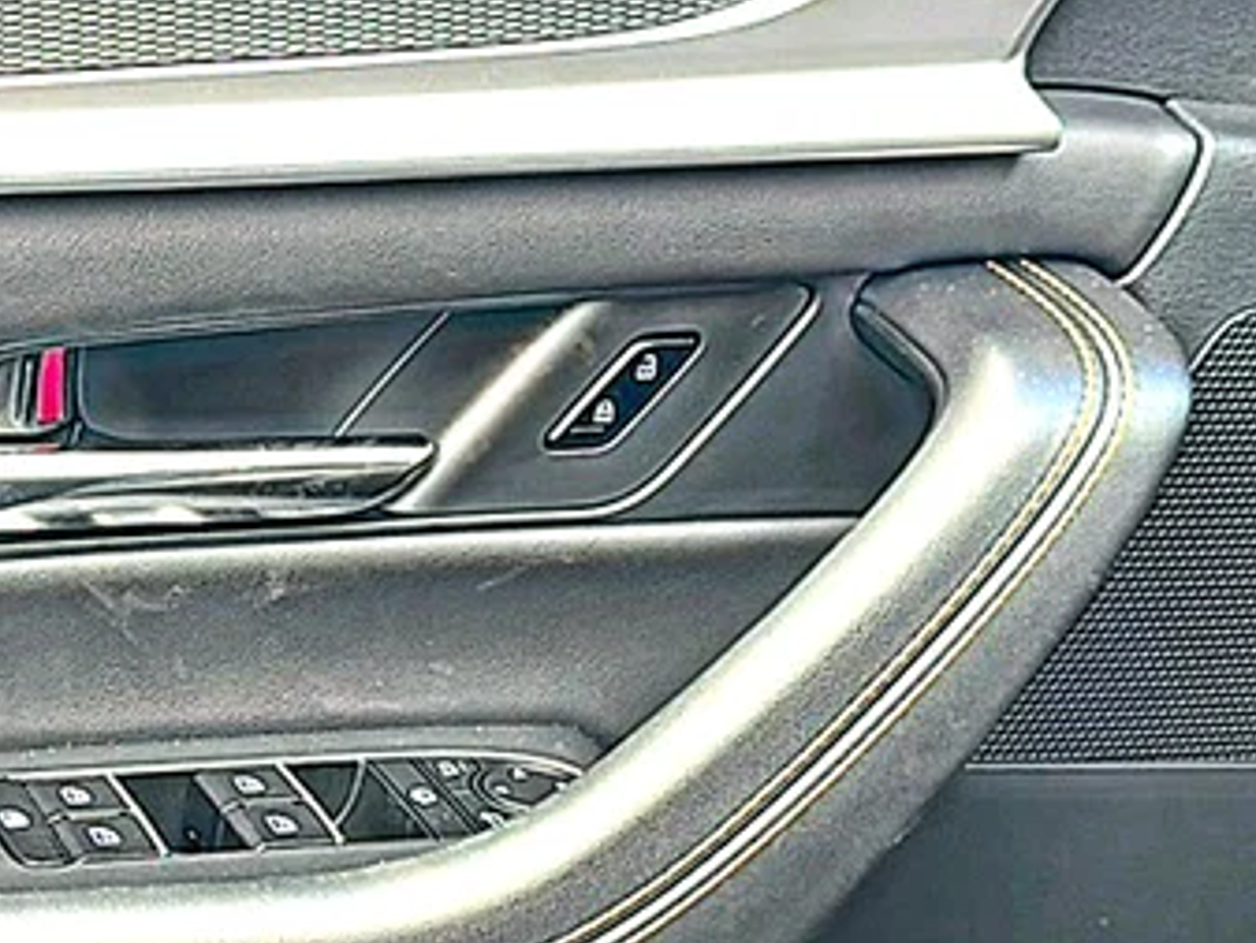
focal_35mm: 79
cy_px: 550
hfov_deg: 24.3
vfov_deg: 18.7
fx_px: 2867
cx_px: 231
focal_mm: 6.86
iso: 64
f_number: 1.78
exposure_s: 1/171
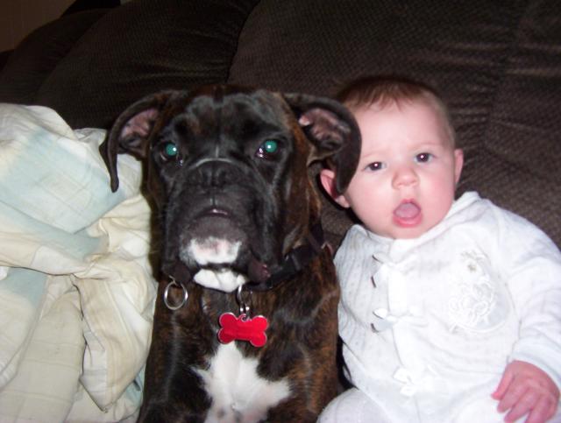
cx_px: 280
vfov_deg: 39.8
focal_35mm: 36
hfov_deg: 51.3
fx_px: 585
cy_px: 212
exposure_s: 1/30
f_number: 2.76
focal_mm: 5.54
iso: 140
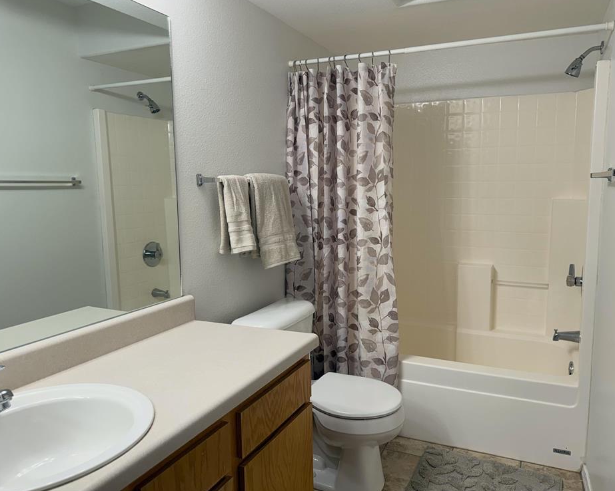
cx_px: 334
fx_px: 473
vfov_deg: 54.9
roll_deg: -0.2
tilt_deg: -6.7
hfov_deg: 65.9
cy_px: 238
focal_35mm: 26
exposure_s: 1/120
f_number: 1.78
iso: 64
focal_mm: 6.76
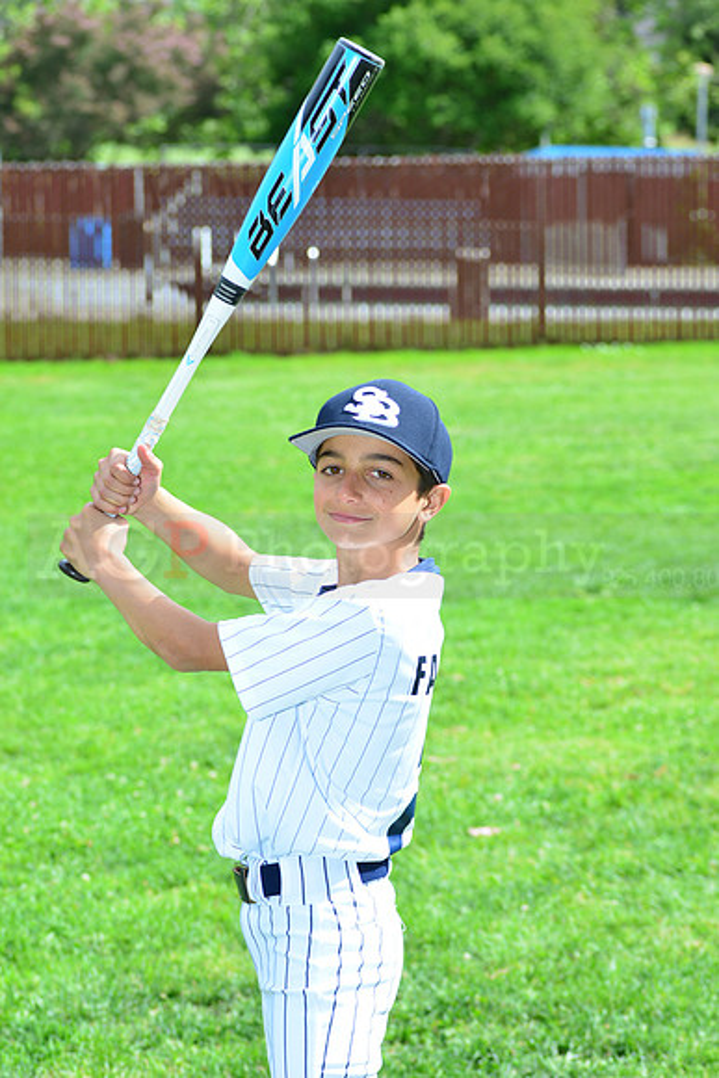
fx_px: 2994
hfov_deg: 13.7
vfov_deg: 20.4
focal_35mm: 100
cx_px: 360
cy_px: 539
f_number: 8
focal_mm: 100
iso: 200
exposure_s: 1/200
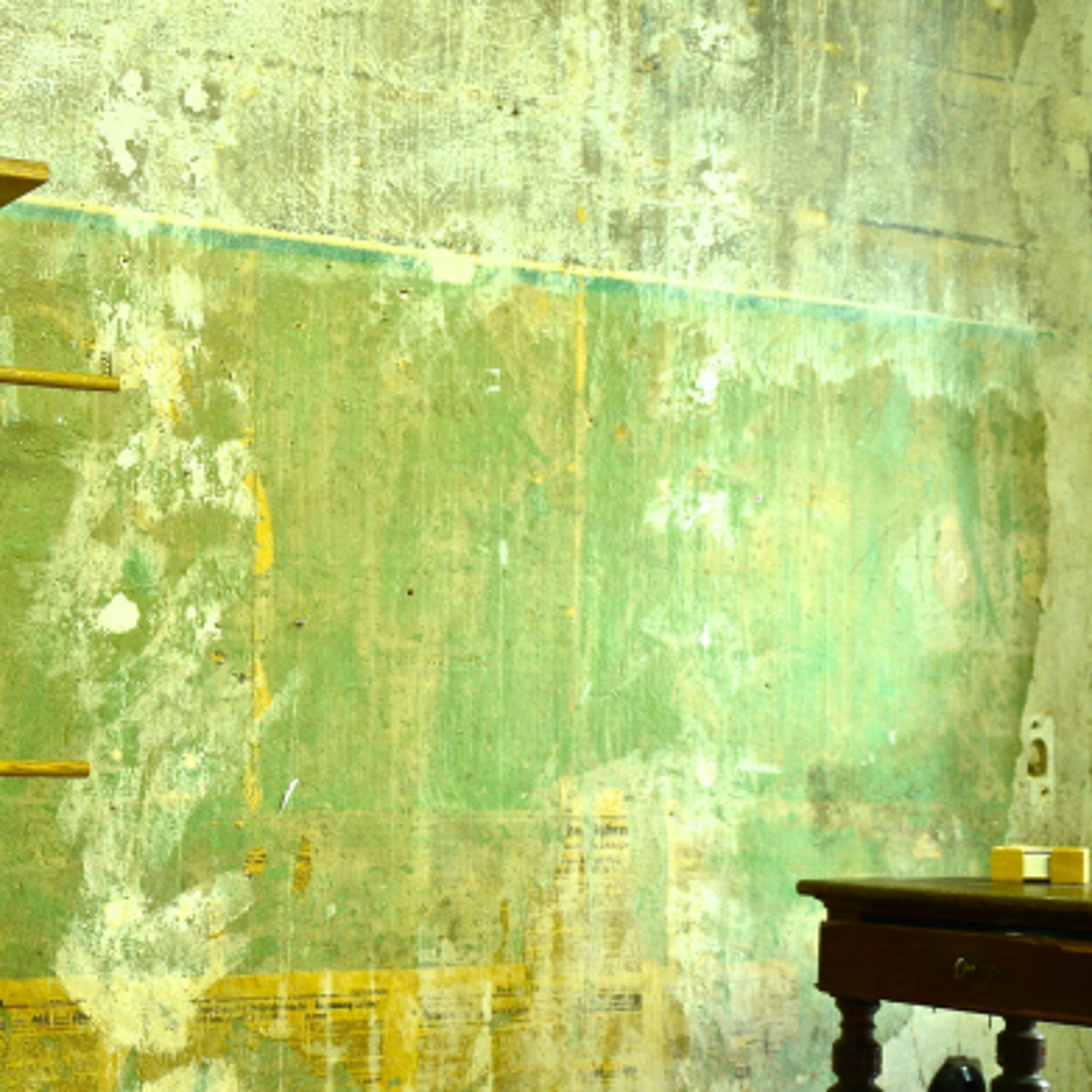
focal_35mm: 69
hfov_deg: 24.0
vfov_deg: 24.8
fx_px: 2463
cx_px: 36
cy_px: 769
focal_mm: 31
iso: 640
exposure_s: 1/15
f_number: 2.8
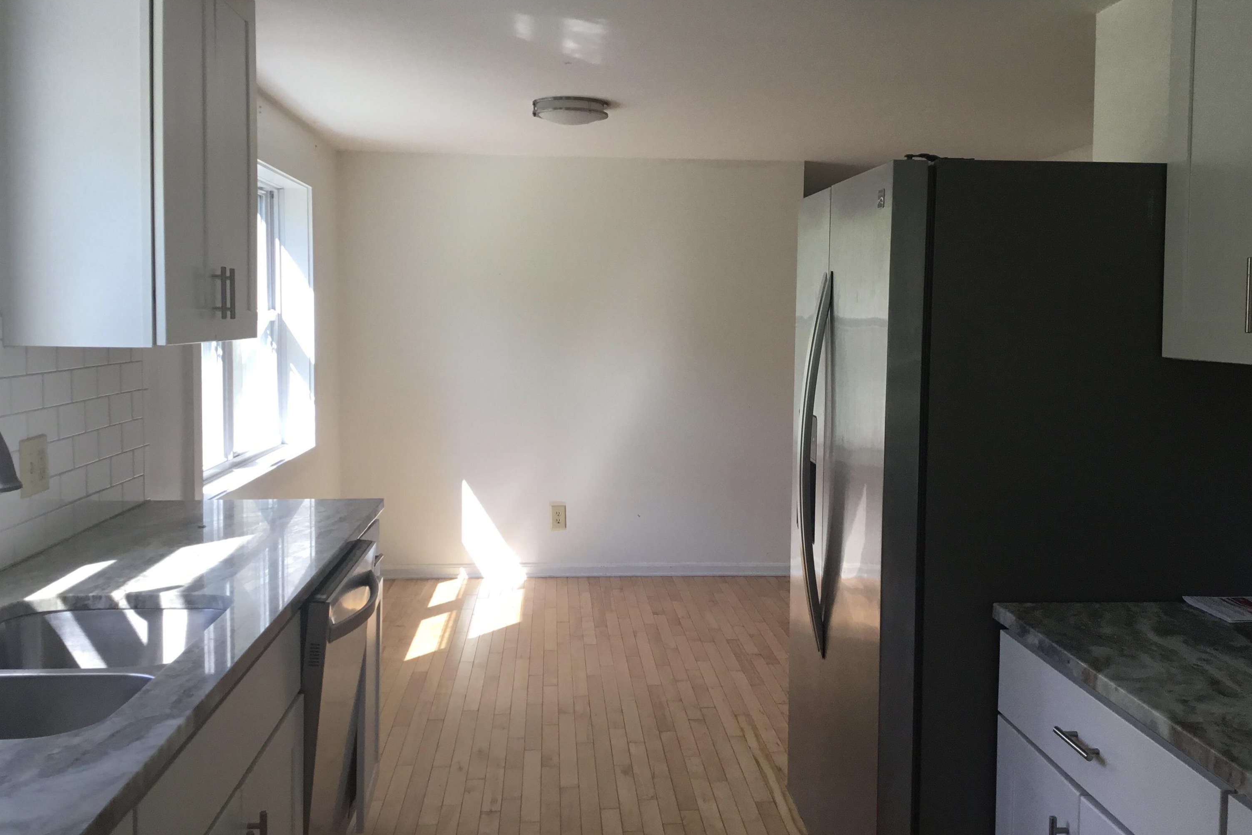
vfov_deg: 39.9
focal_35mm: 33
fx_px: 1148
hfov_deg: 57.2
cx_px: 640
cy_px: 369
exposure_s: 1/120
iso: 40
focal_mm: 3.3
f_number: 2.4
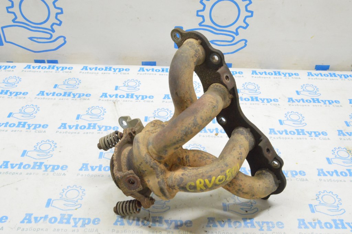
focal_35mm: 39
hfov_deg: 49.6
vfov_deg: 34.2
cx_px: 176
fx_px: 381
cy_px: 117
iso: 6400
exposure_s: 1/15
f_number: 20
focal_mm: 26
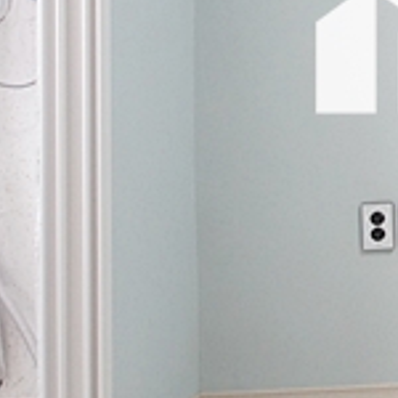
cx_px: 642
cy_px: 37
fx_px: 885
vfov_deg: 24.6
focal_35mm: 68
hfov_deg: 20.5
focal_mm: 10
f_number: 9
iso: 800
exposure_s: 1/15
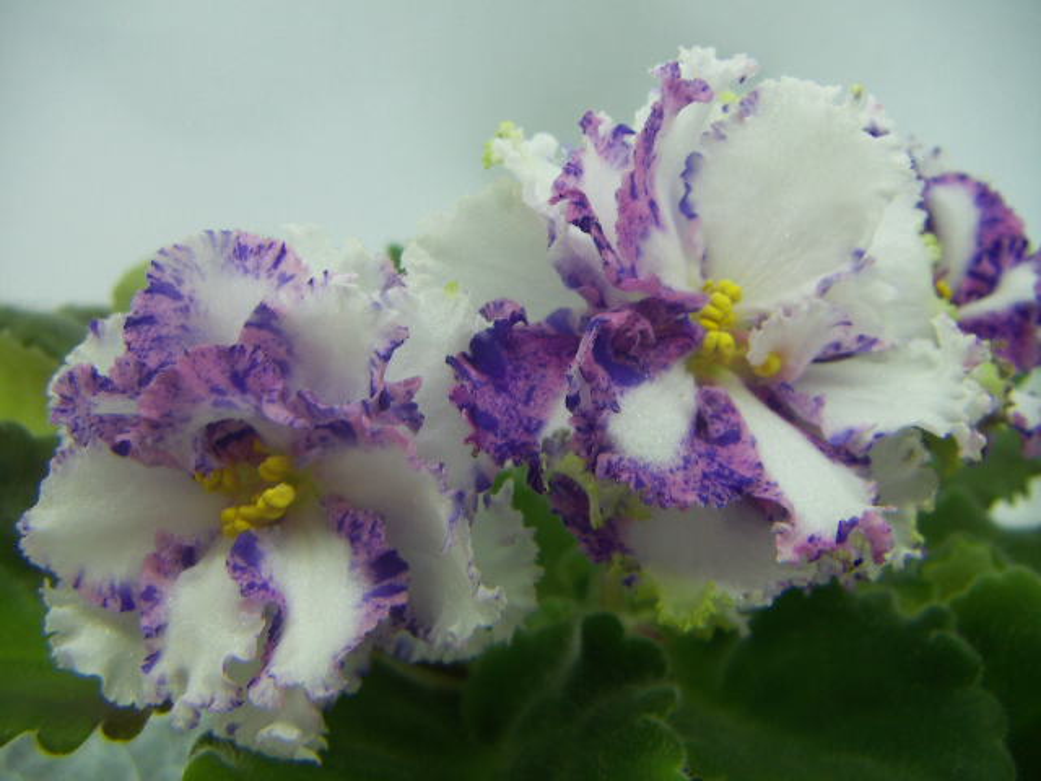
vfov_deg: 39.7
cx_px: 520
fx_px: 1083
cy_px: 390
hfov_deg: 51.4
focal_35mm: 36
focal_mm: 4.7
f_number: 2.8
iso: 50
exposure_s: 1/50
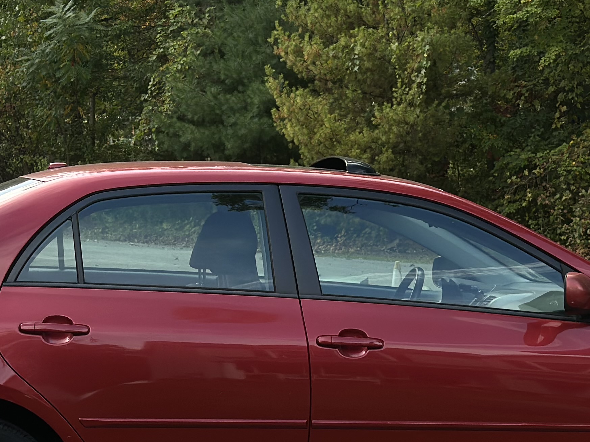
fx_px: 1892
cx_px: 265
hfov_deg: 17.7
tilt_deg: -7.6
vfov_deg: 13.2
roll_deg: -0.3
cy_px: 440
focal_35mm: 111
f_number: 1.78
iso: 80
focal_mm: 6.86
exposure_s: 1/1227
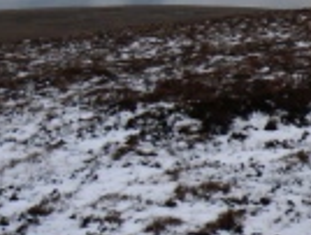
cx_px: 480
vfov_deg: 12.5
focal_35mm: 116
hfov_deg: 15.5
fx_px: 1044
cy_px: -51
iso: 80
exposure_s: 1/500
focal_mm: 6
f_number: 6.3
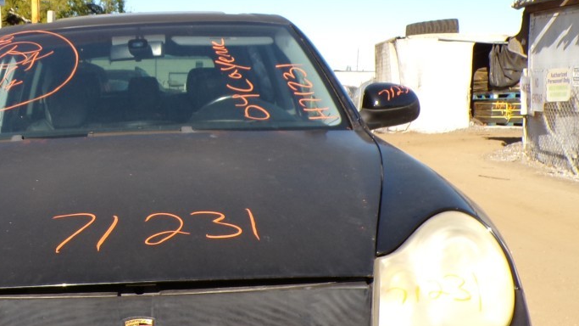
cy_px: 249
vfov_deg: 24.1
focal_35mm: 49
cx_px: 125
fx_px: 752
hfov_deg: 40.5
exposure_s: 1/400
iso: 100
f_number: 4.4
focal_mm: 4.3
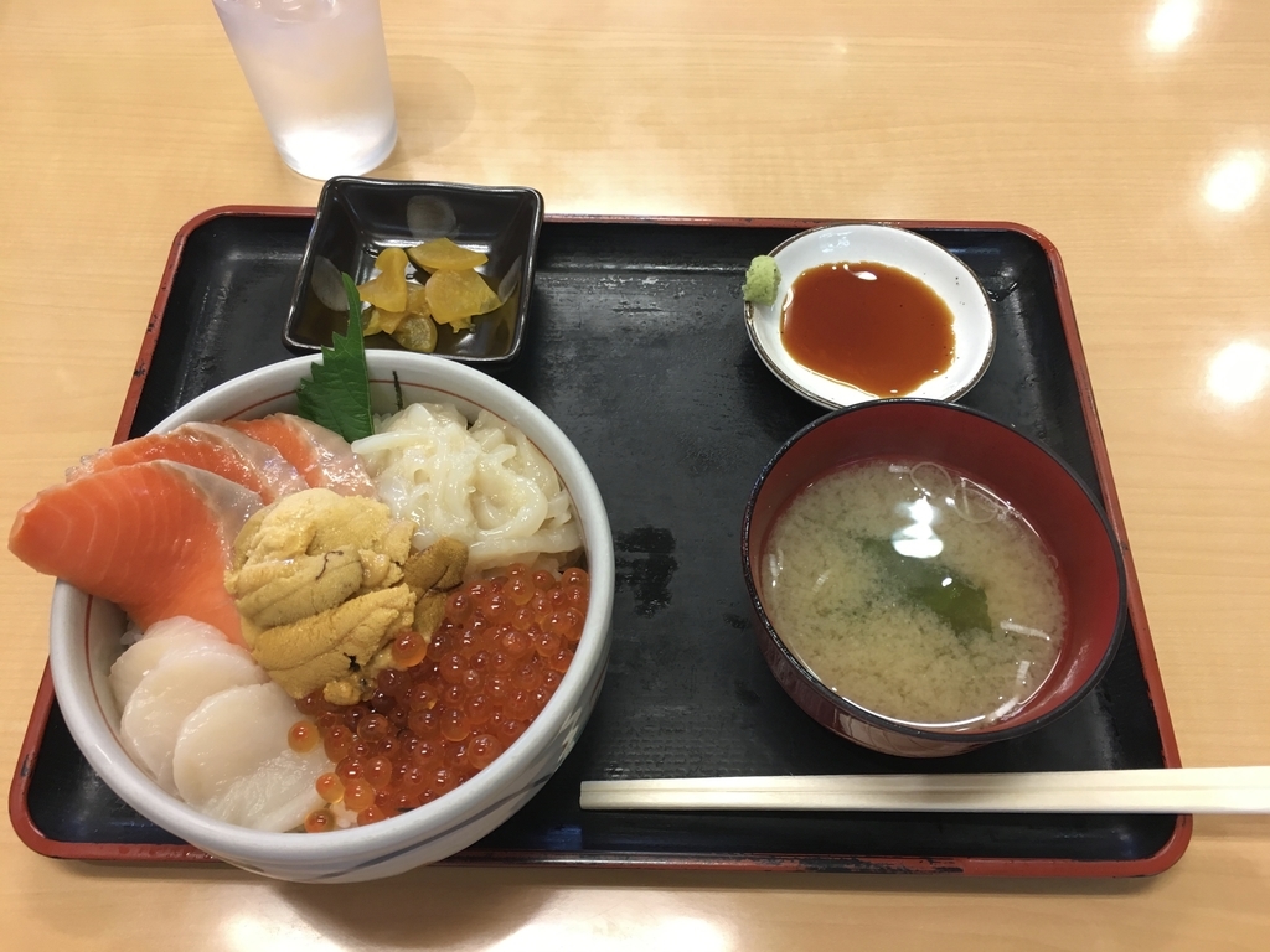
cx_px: 635
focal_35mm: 29
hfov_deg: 61.7
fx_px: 1064
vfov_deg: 48.2
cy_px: 476
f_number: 2.2
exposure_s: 1/30
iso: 80
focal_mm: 4.15
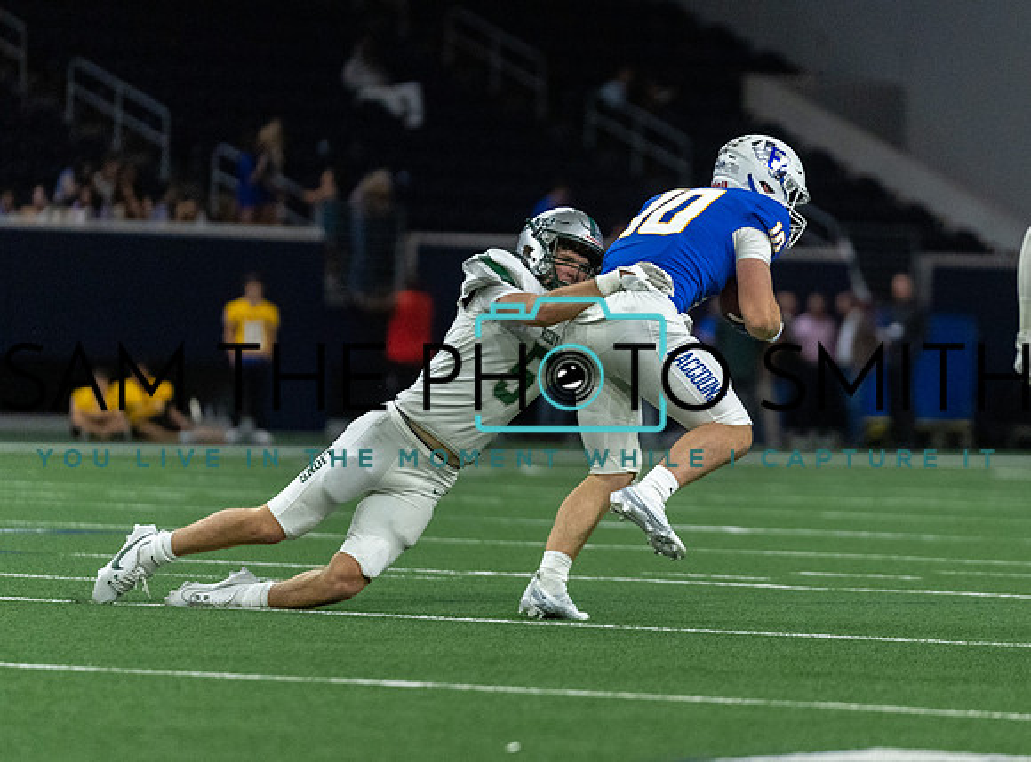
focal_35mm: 294
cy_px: 339
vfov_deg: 5.0
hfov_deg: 6.8
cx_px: 646
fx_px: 8723
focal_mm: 200
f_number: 2.8
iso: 4000
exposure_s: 1/1250
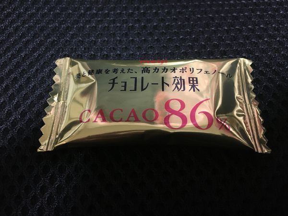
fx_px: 241
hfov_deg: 61.7
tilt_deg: -69.0
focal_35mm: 29
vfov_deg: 48.2
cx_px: 144
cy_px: 108
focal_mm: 4.15
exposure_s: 1/17
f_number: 2.2
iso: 200
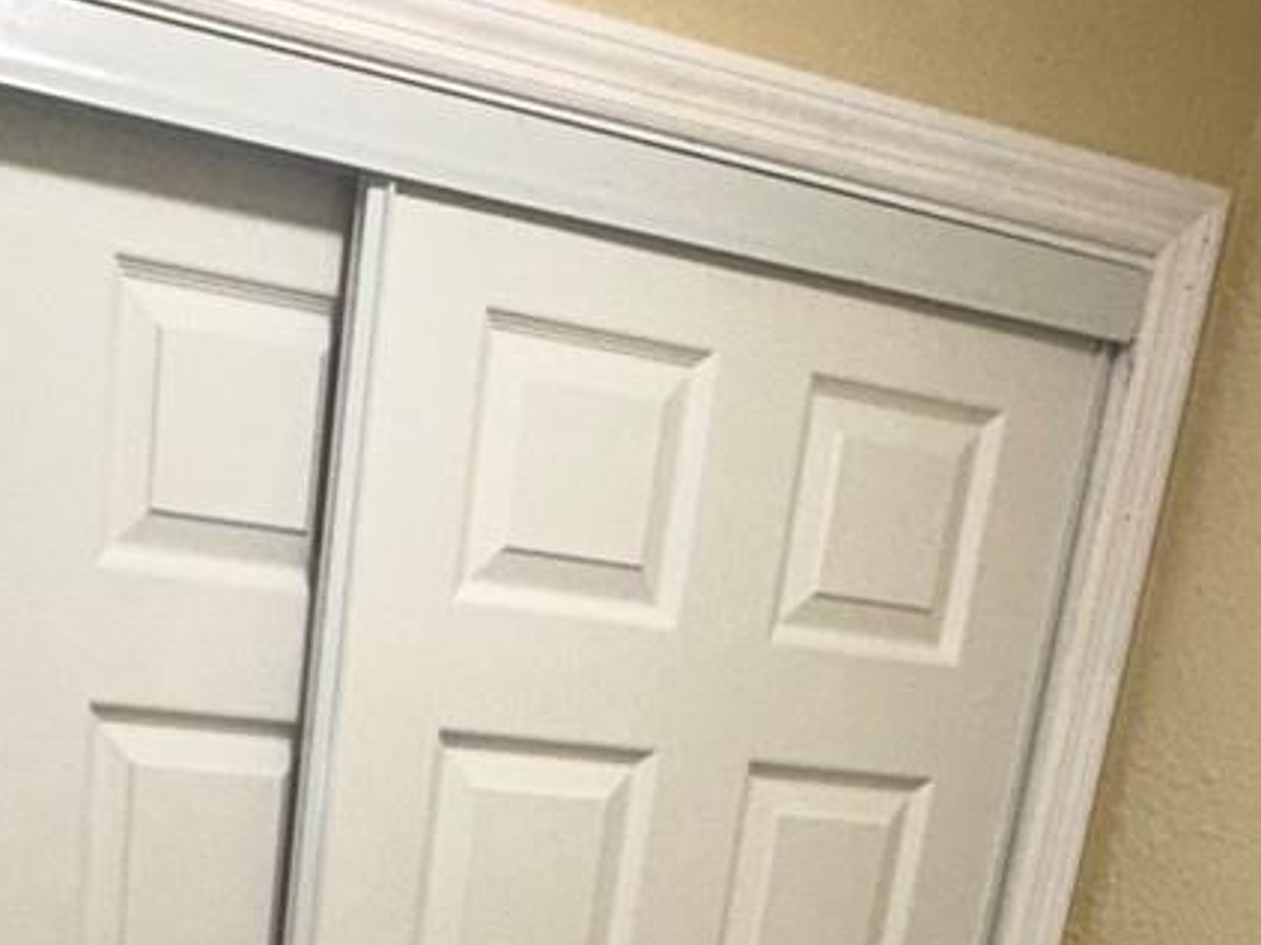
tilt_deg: -20.1
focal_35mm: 53
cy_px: 1479
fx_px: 1930
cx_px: 200
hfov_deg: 34.7
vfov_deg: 22.0
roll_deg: -5.2
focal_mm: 2.22
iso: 160
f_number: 2.2
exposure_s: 1/60
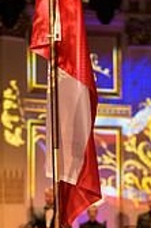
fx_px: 1192
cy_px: 157
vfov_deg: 10.9
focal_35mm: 189
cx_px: 73
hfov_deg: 7.3
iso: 1250
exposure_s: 1/125
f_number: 3.2
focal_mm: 70
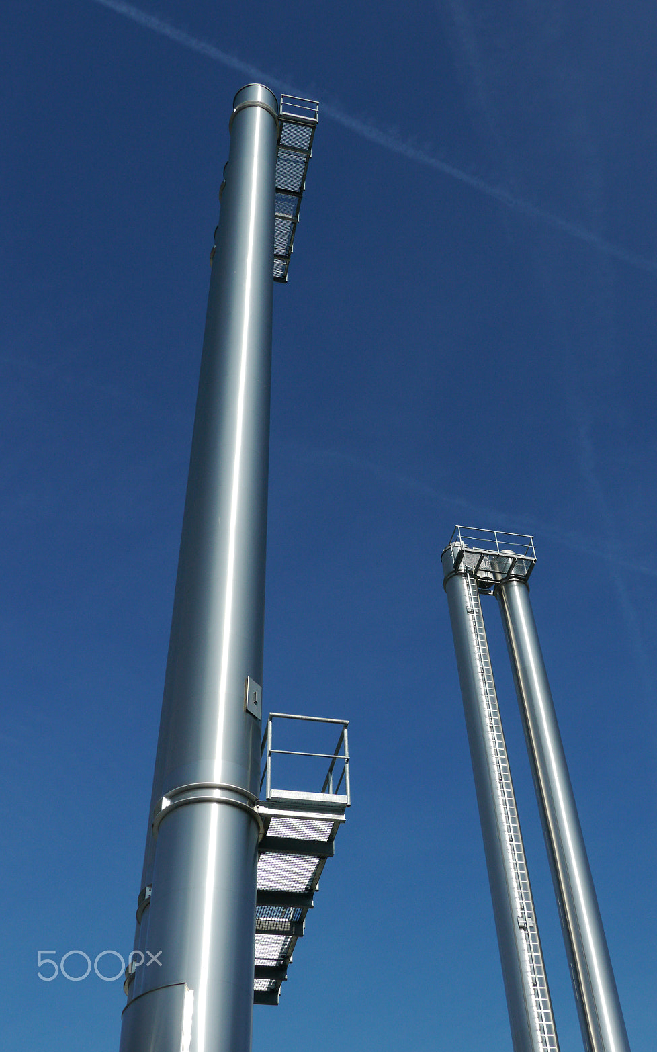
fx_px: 1118
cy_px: 517
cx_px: 398
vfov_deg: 50.4
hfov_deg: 32.6
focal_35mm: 39
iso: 160
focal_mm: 18
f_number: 8
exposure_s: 1/500
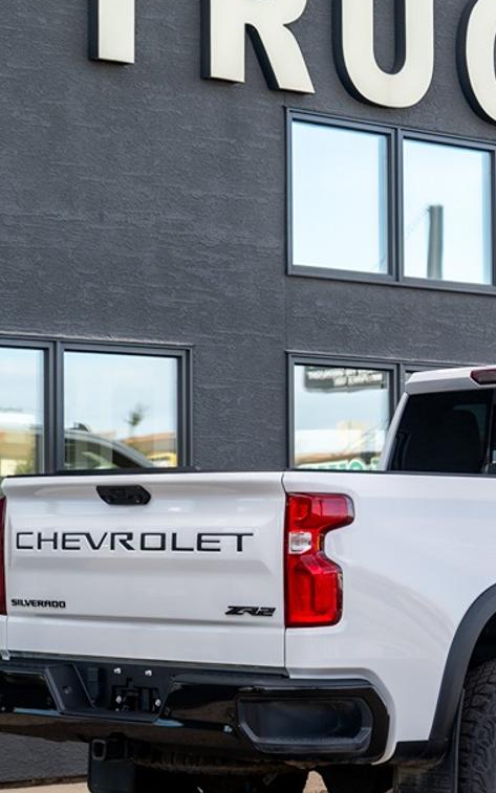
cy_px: 425
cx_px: 555
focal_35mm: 109
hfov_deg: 11.8
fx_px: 2358
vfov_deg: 19.1
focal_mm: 55
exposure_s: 1/160
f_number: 4
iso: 100
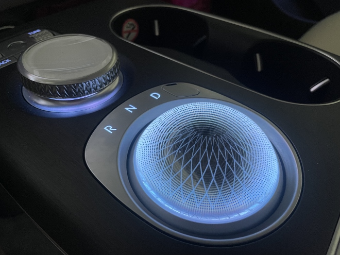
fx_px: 255
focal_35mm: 26
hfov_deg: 67.3
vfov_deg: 53.1
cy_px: 128
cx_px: 170
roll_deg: -3.9
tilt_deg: -43.9
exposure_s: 1/40
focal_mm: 4.2
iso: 500
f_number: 1.6
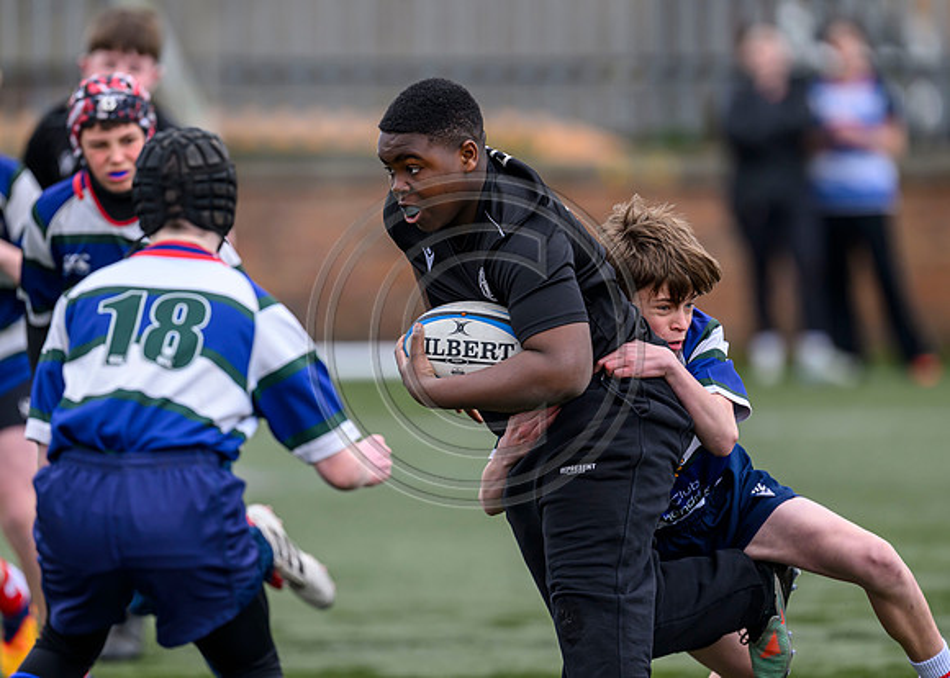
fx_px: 11907
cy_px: 321
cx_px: 495
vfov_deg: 3.3
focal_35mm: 441
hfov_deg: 4.6
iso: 500
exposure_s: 1/1600
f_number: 3.5
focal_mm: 400
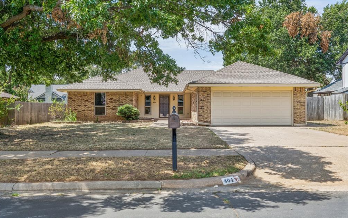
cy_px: 101
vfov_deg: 41.5
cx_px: 172
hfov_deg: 62.5
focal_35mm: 30
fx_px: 287
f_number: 8
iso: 200
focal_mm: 19.5
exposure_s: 1/500
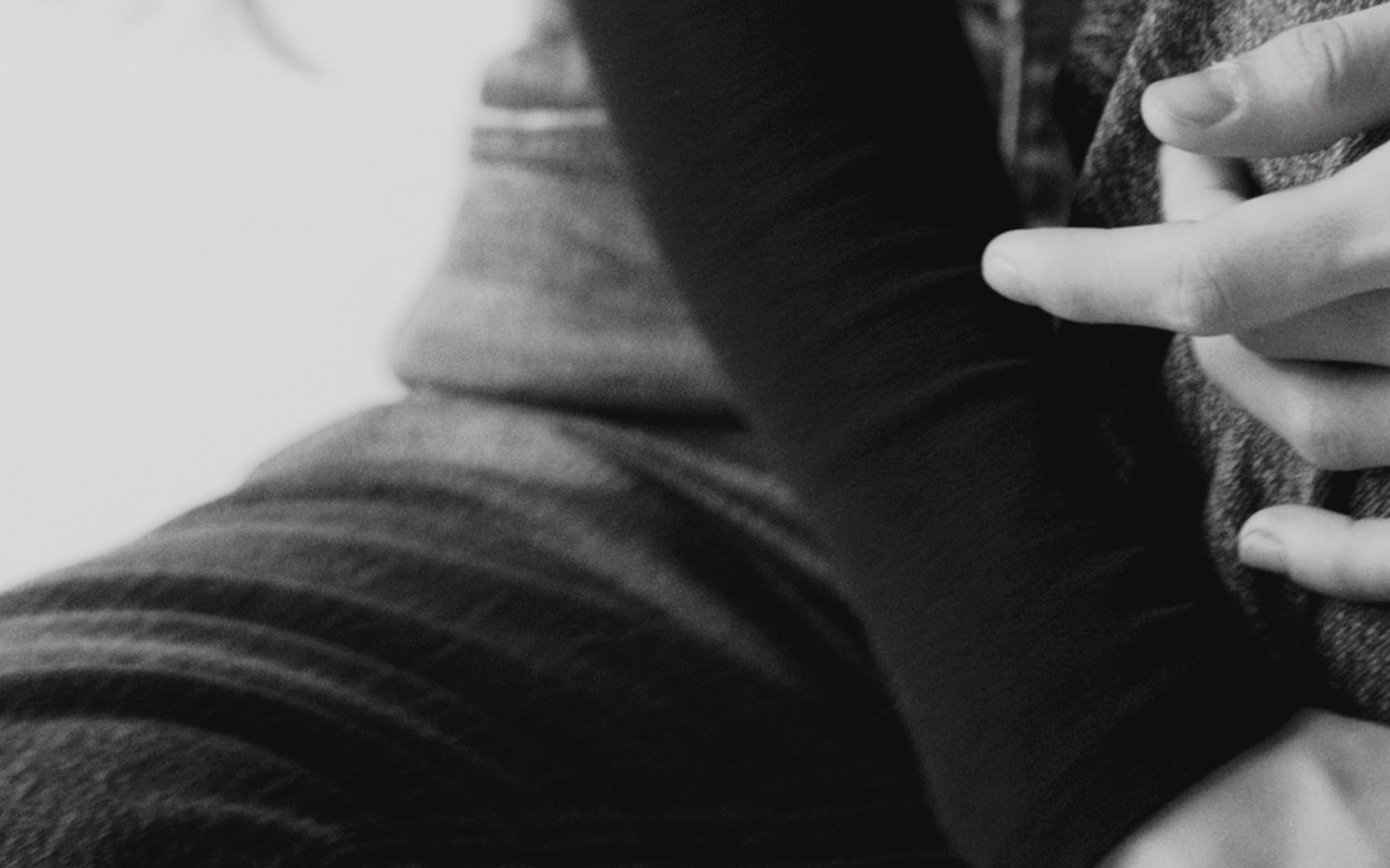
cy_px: -1302
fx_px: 7462
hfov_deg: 10.6
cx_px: 540
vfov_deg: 6.3
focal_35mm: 197
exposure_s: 1/100
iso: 1600
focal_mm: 35
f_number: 2
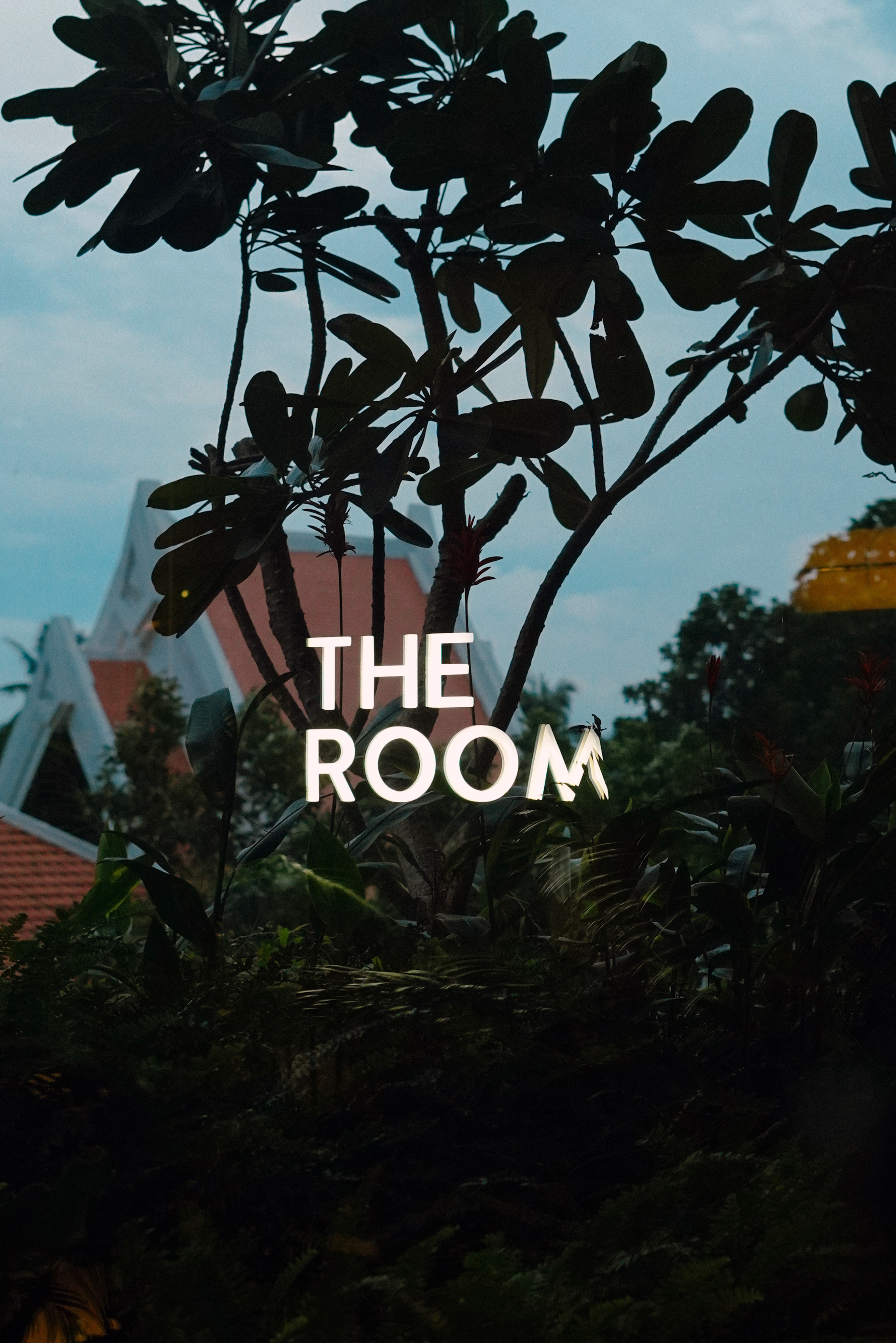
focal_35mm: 75
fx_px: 2800
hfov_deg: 18.2
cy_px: 672
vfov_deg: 27.0
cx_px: 448
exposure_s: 1/200
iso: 2500
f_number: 4
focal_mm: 50
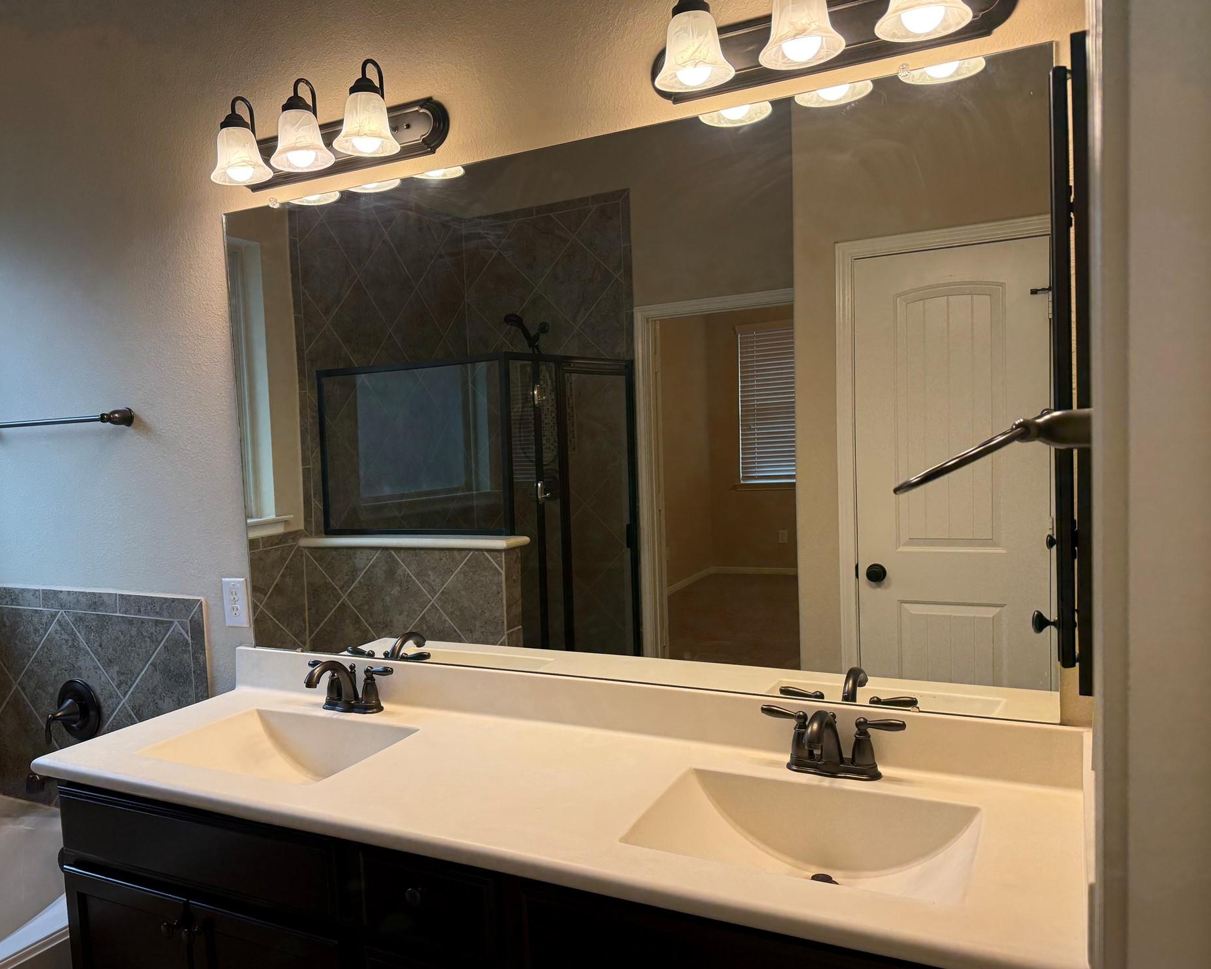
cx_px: 550
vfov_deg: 54.9
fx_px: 932
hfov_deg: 65.9
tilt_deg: -4.4
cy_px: 494
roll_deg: +3.2
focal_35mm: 26
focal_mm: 6.76
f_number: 1.78
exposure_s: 1/120
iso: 200
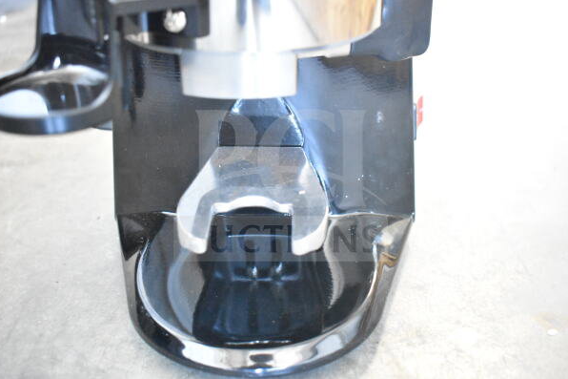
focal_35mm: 43
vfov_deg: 31.2
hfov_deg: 45.4
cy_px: 186
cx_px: 280
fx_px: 678
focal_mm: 28
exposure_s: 1/50
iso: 11400
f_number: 4.2
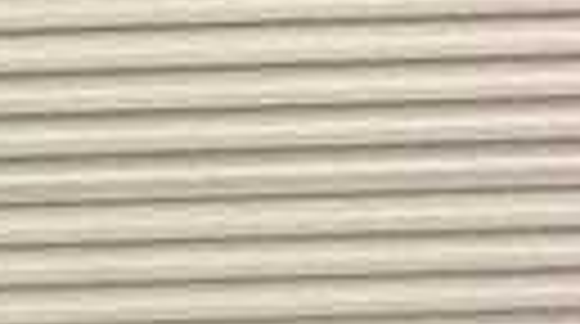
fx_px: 2579
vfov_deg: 7.1
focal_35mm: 168
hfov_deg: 11.7
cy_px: 405
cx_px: -531
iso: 200
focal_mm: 3.3
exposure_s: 1/30
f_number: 2.4
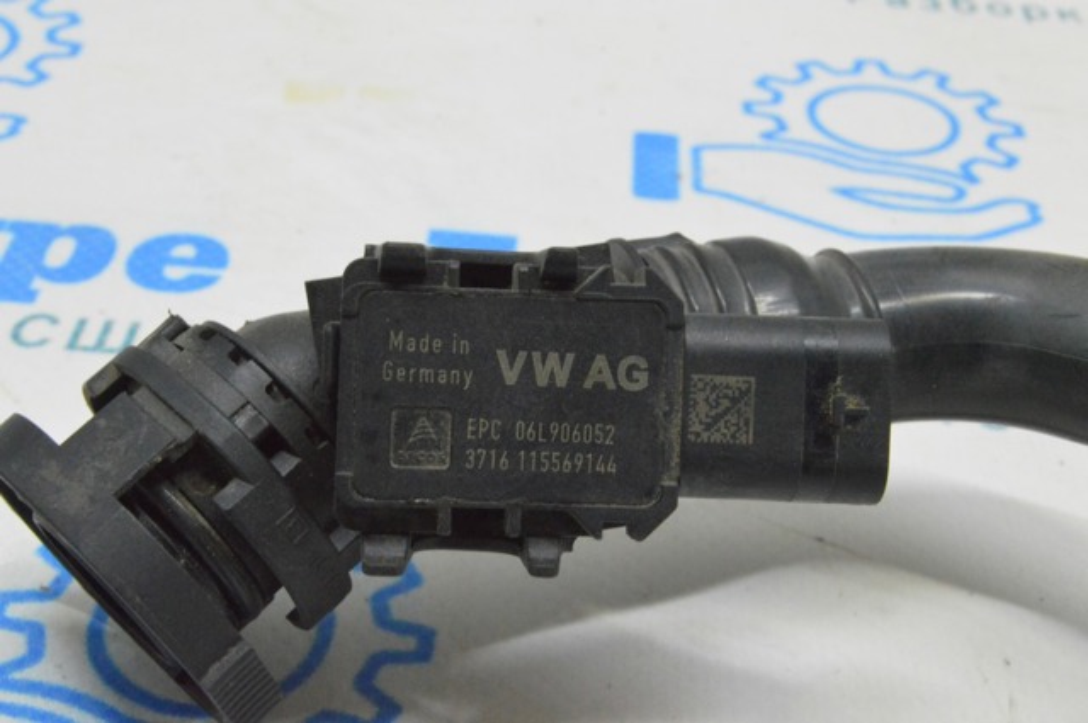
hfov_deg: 33.4
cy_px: 362
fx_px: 1811
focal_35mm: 60
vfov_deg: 22.6
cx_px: 544
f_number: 20
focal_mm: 40
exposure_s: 1/15
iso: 6400
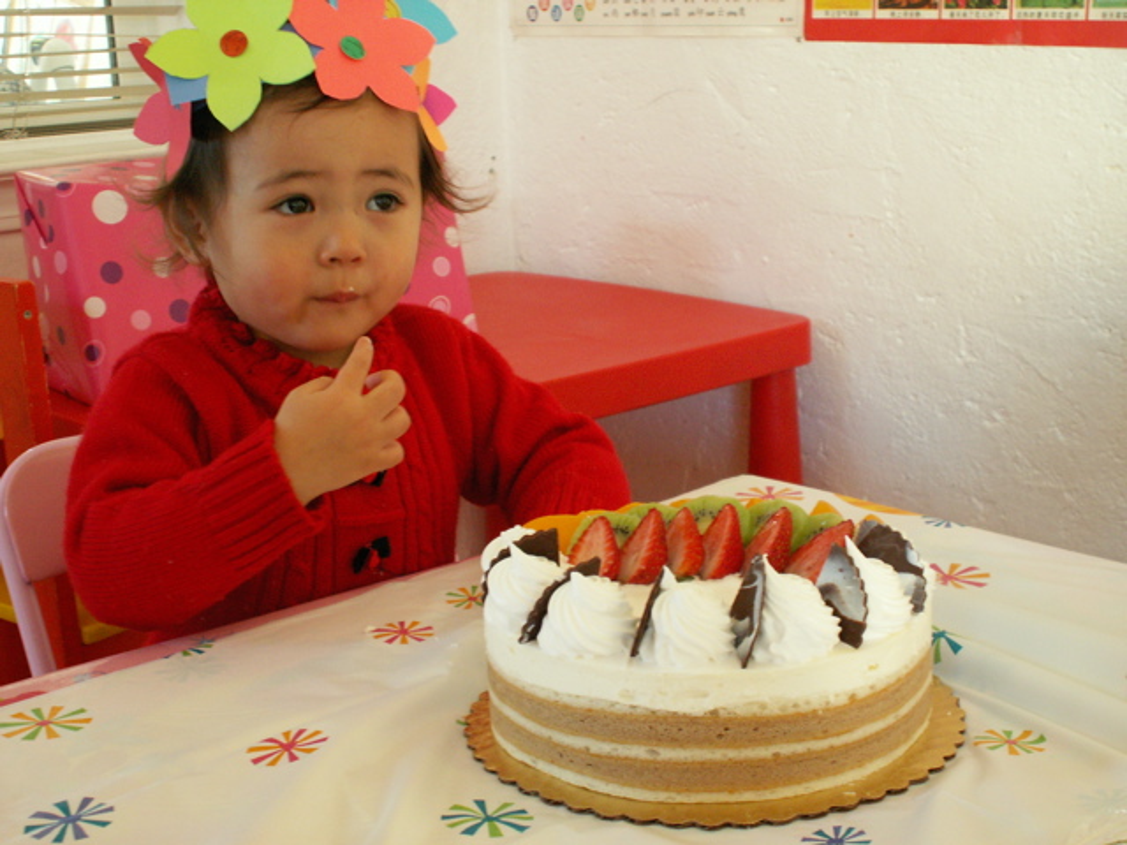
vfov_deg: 27.5
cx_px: 564
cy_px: 422
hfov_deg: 36.2
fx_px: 1726
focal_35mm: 53
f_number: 3.2
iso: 160
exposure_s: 1/15
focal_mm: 8.78
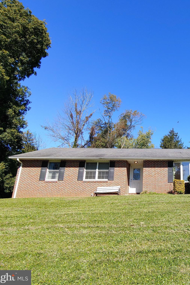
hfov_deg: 46.8
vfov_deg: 73.7
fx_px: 190
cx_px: 177
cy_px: 141
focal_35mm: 24
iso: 50
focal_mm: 2.18
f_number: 1.9
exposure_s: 1/606
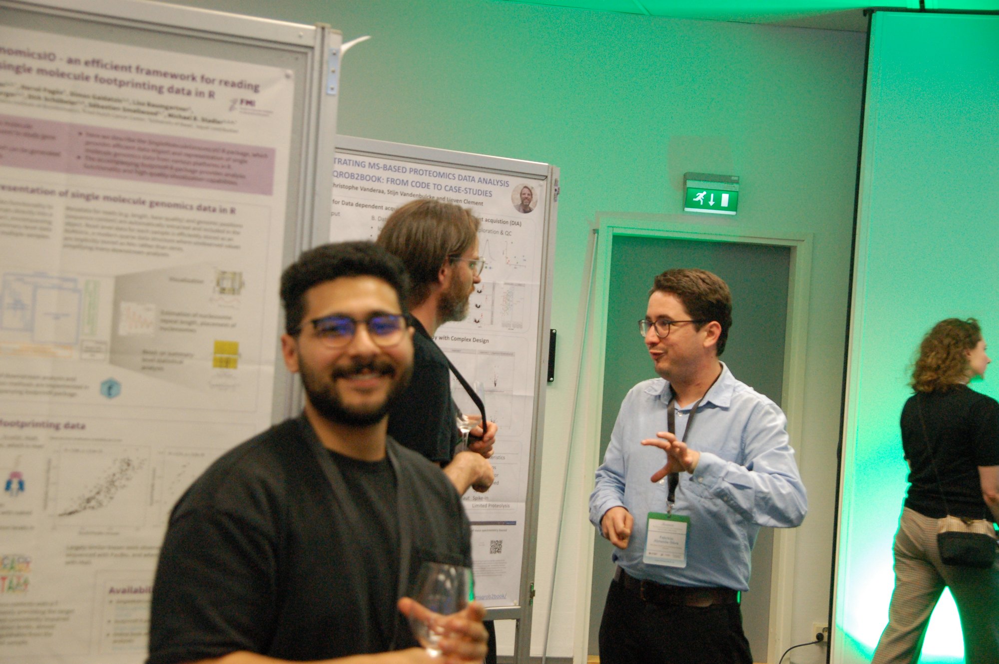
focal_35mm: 46
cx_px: 500
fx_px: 1289
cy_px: 332
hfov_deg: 42.4
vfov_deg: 28.9
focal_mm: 31
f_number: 4
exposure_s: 1/125
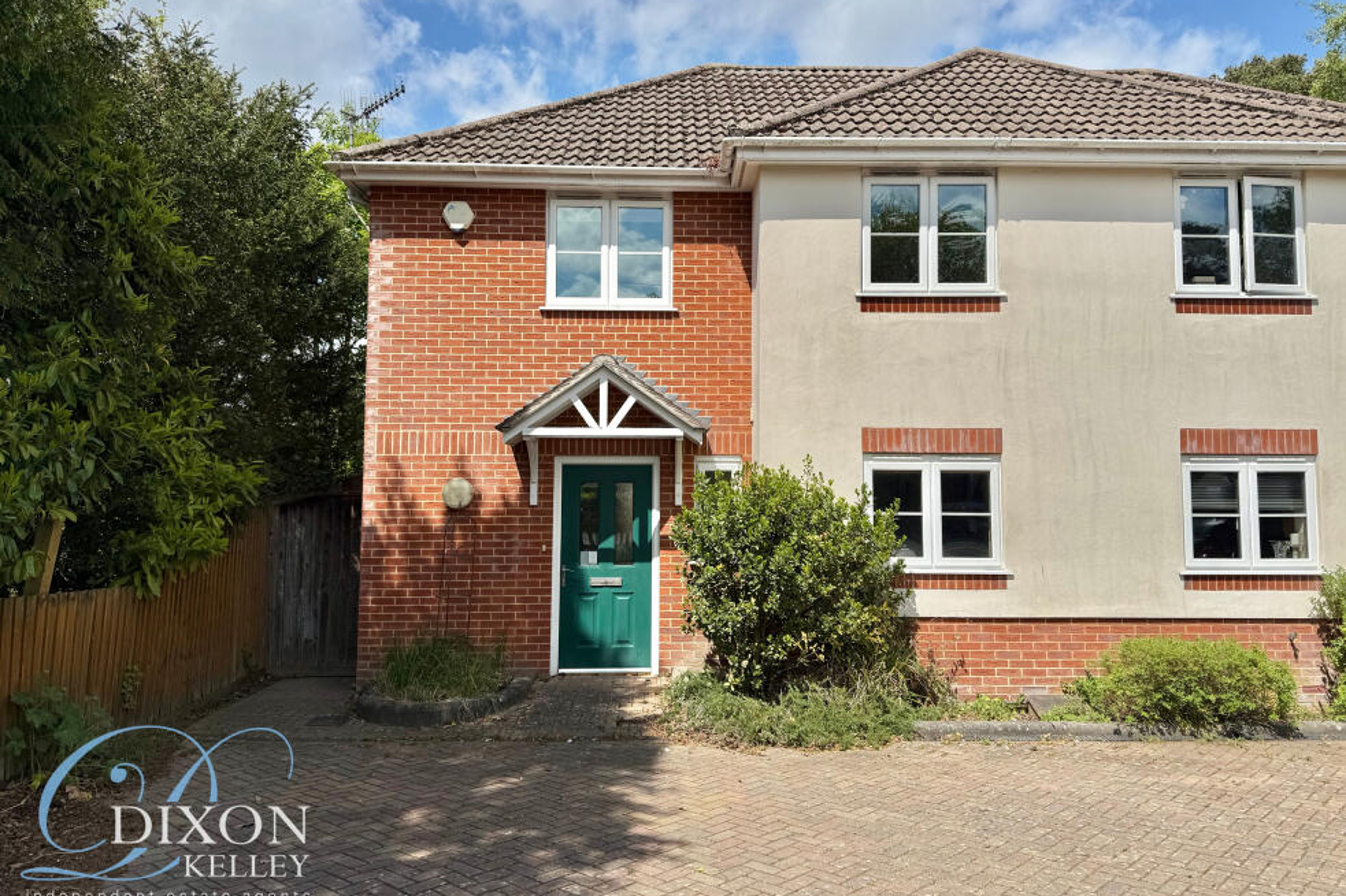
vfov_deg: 49.5
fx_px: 972
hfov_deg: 69.4
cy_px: 408
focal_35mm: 26
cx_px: 690
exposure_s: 1/7353
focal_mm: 6.76
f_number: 1.78
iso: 80
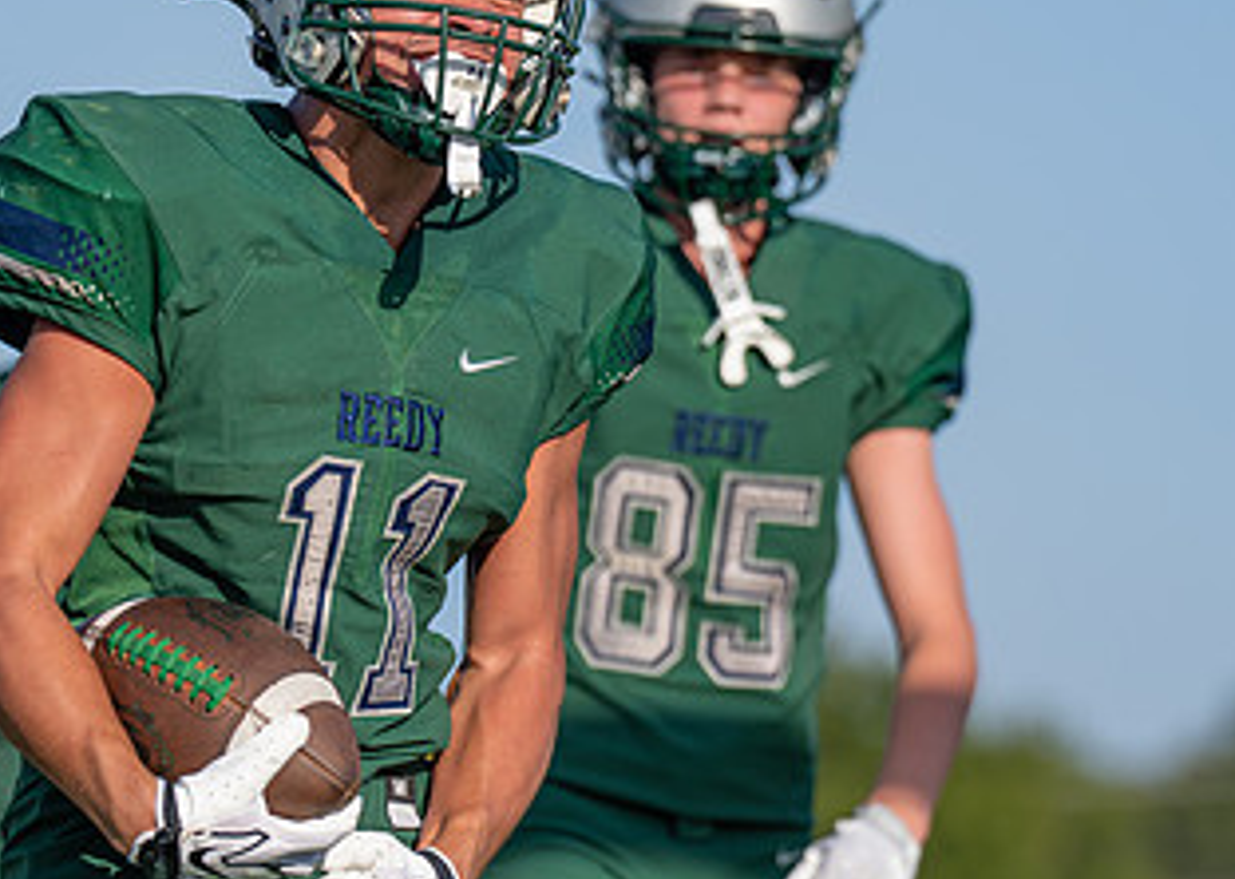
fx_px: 10754
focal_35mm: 307
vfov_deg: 4.7
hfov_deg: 6.6
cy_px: 371
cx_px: 431
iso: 160
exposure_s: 1/3200
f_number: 2.8
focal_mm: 143
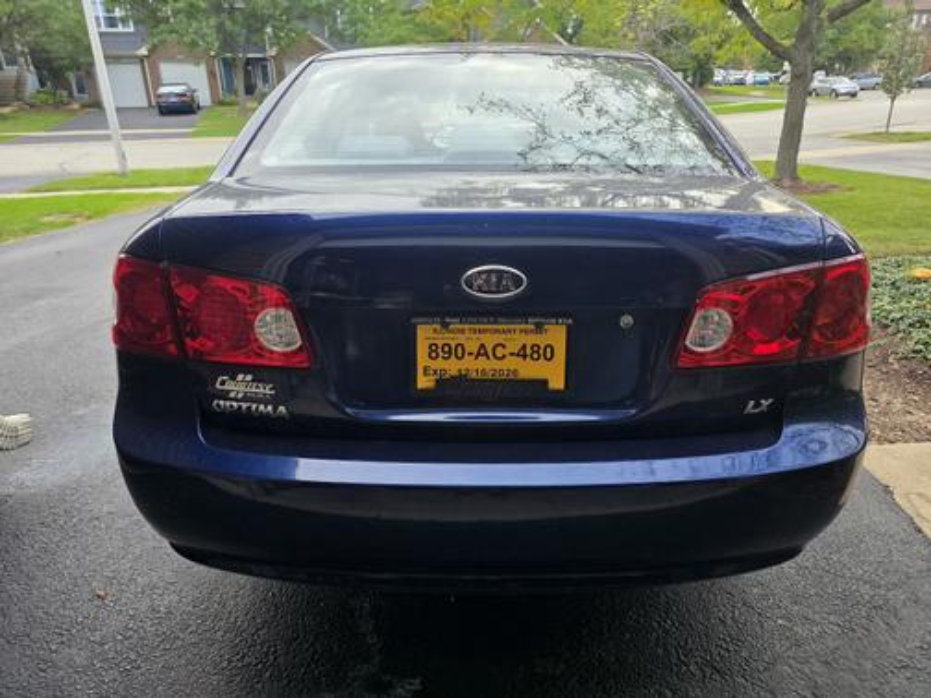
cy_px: 349
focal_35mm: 23
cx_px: 466
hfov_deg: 73.9
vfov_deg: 58.9
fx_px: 619
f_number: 1.7
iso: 125
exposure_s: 1/182
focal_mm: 6.3
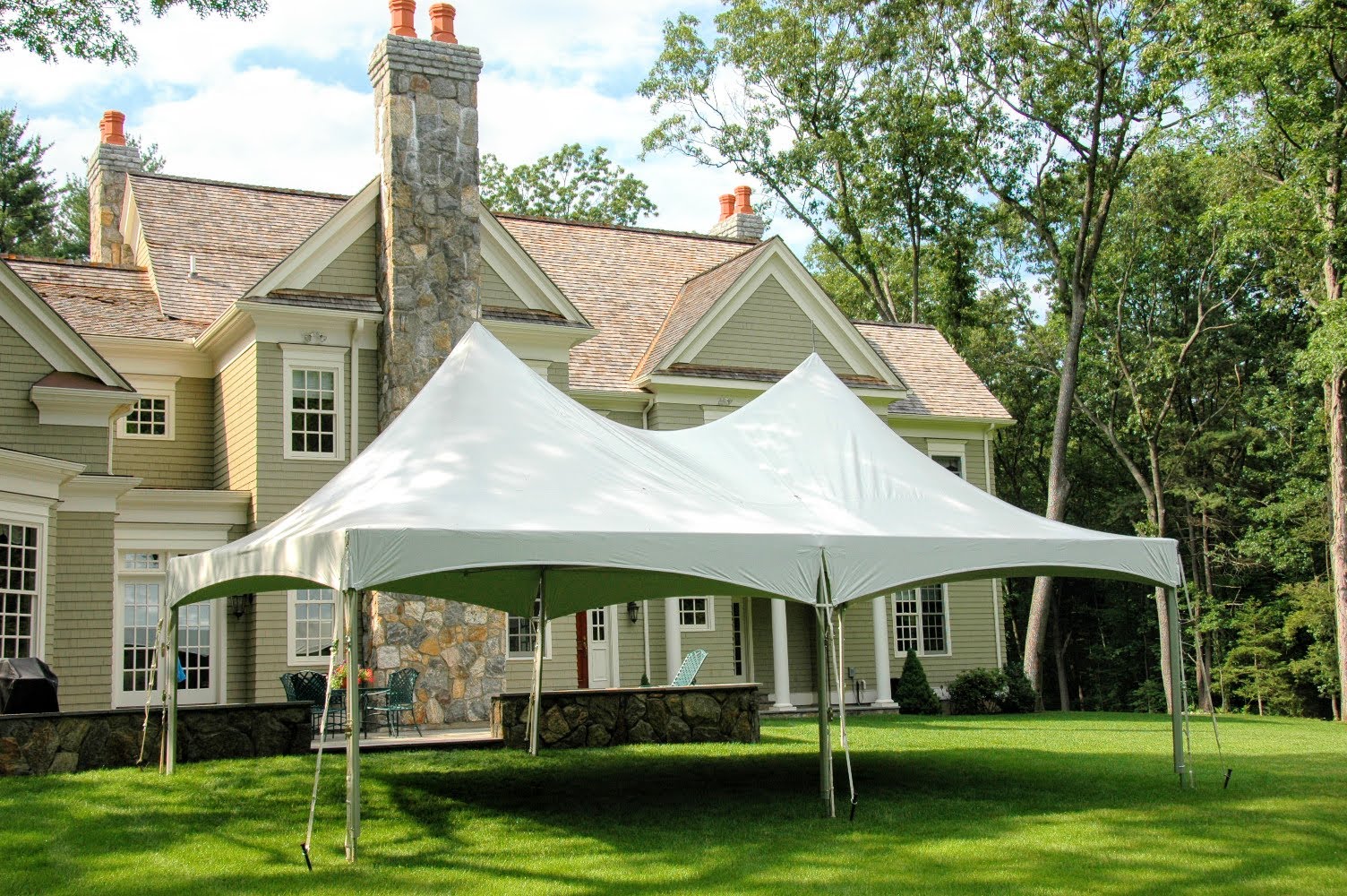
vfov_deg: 30.8
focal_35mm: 44
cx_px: 674
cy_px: 448
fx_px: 1626
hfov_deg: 45.0
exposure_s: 1/320
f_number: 9
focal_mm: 29
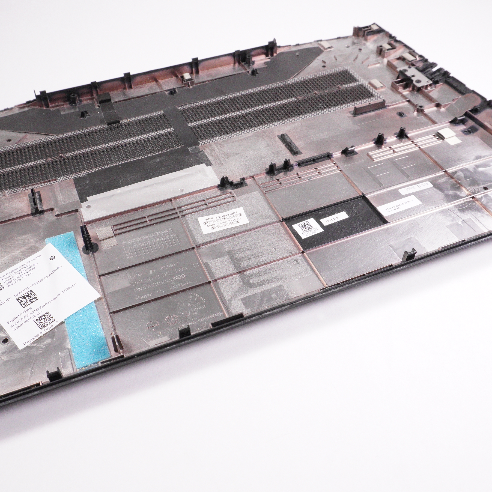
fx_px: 547
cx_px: 232
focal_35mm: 34
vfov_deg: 48.4
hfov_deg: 48.4
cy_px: 235
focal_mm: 16
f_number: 9
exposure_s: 1/500
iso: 2500
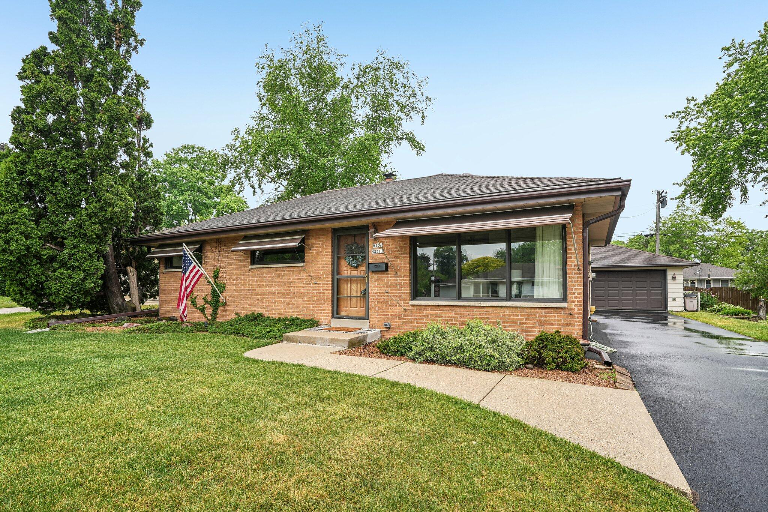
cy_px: 256
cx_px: 384
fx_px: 384
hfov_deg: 90.0
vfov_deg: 67.4
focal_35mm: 18
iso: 100
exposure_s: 1/200
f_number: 6.3
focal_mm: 18
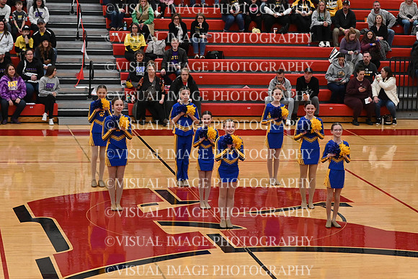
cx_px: 209
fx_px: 1219
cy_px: 140
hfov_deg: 19.5
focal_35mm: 105
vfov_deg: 13.0
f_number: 4
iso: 6400
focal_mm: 70
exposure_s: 1/400
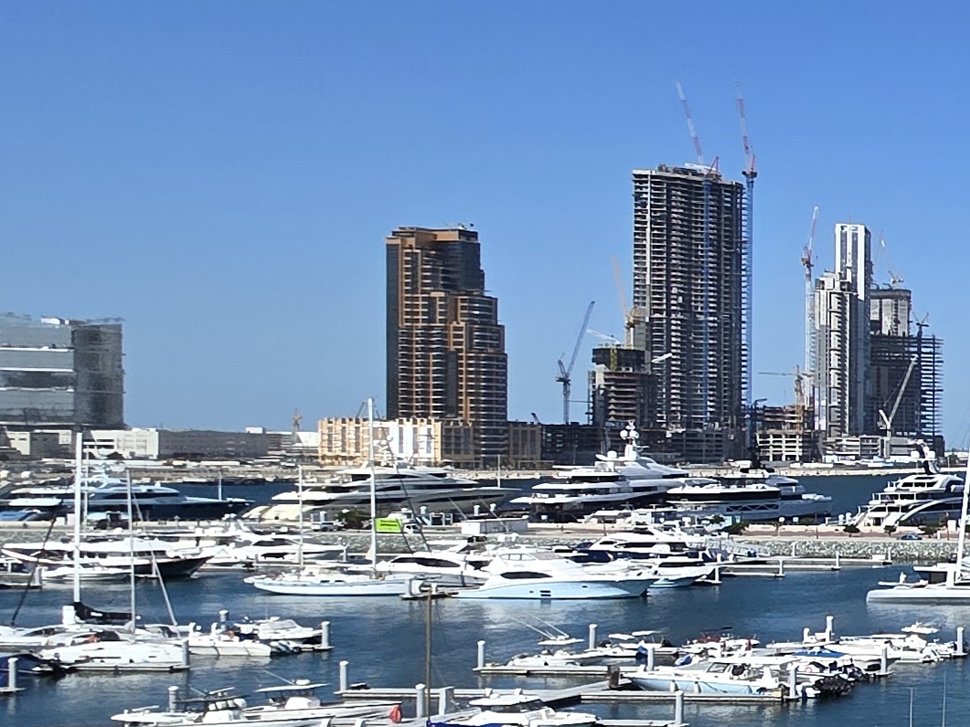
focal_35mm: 49
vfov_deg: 29.5
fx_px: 1373
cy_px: 491
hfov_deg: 21.4
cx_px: 1805
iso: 50
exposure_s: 1/3598
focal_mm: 2.2
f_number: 2.2
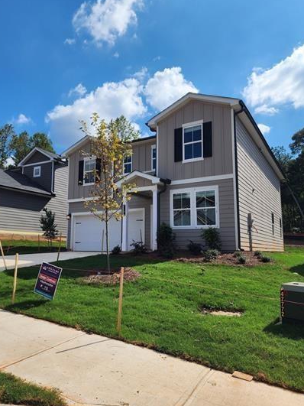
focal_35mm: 26
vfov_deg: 67.3
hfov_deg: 53.0
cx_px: 137
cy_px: 200
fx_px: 305
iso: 12
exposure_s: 1/1989
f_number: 1.8
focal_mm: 6.4
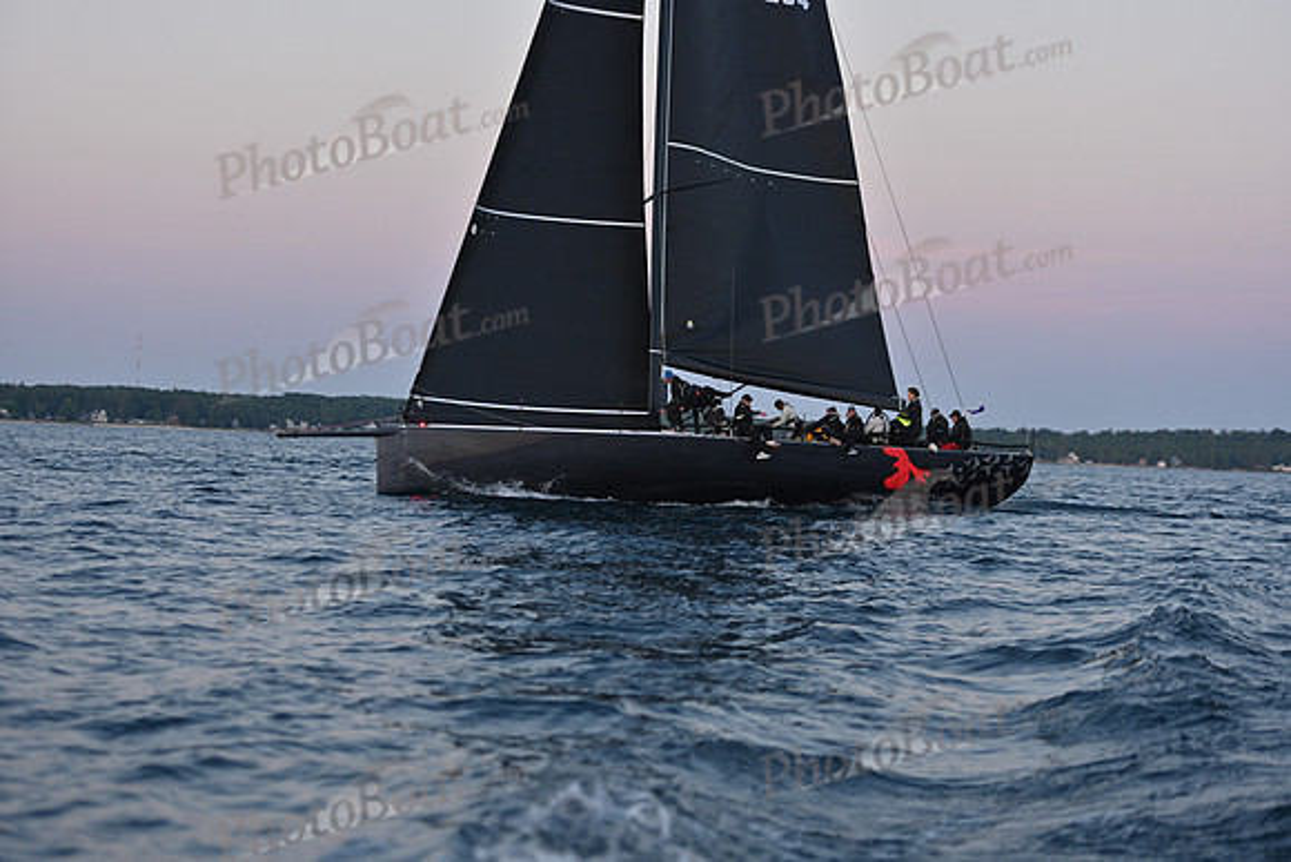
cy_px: 431
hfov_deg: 23.6
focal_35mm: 86
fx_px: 3085
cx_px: 646
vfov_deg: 15.9
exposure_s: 1/400
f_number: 2.8
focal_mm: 86
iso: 320
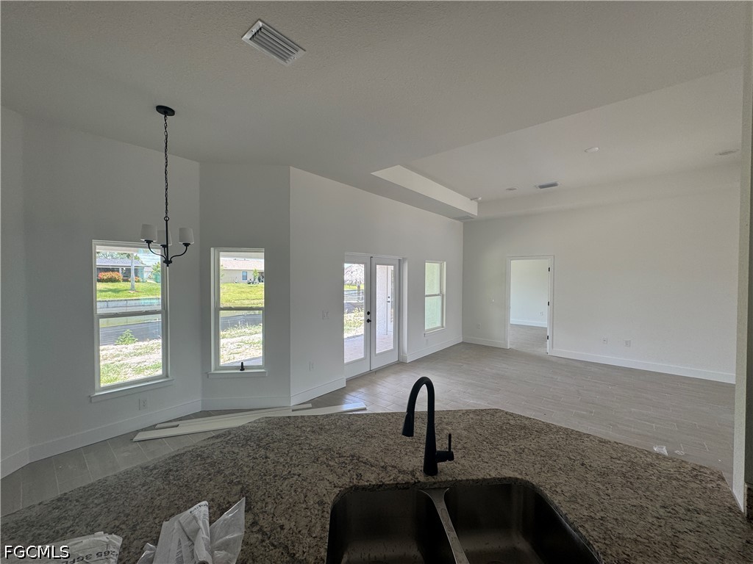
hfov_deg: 102.1
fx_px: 305
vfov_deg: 85.7
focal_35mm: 14
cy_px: 282
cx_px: 376
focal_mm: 2.22
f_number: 2.2
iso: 40
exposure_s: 1/114
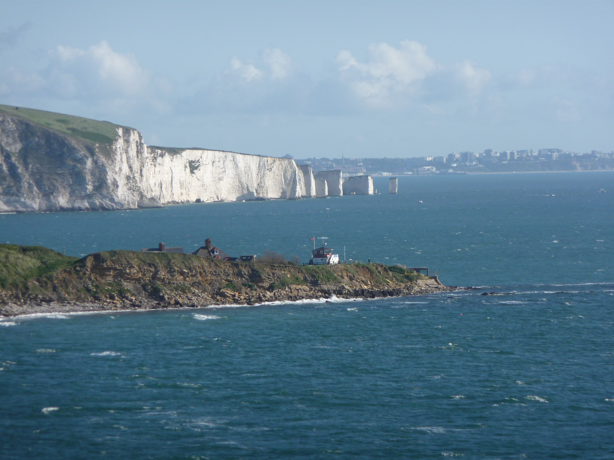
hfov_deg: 7.1
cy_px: 230
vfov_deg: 5.3
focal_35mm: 280
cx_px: 307
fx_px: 4966
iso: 100
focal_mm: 47
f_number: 4.9
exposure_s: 1/640
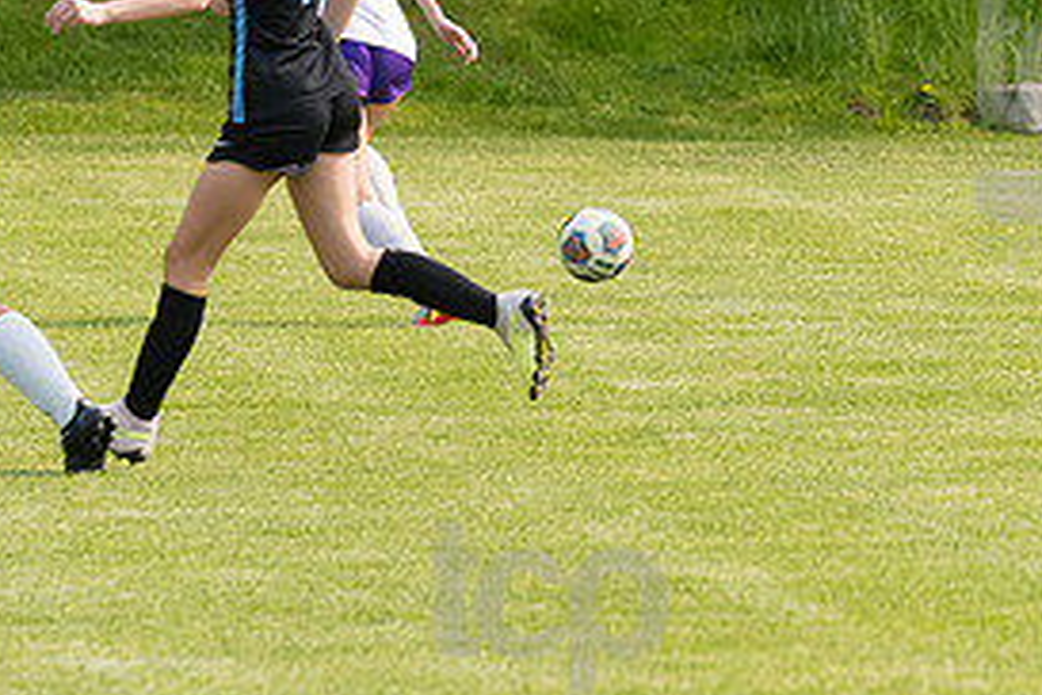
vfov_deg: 2.2
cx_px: 1092
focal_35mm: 637
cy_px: 122
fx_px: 18436
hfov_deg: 3.2
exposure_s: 1/2000
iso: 800
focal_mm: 200
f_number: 5.6
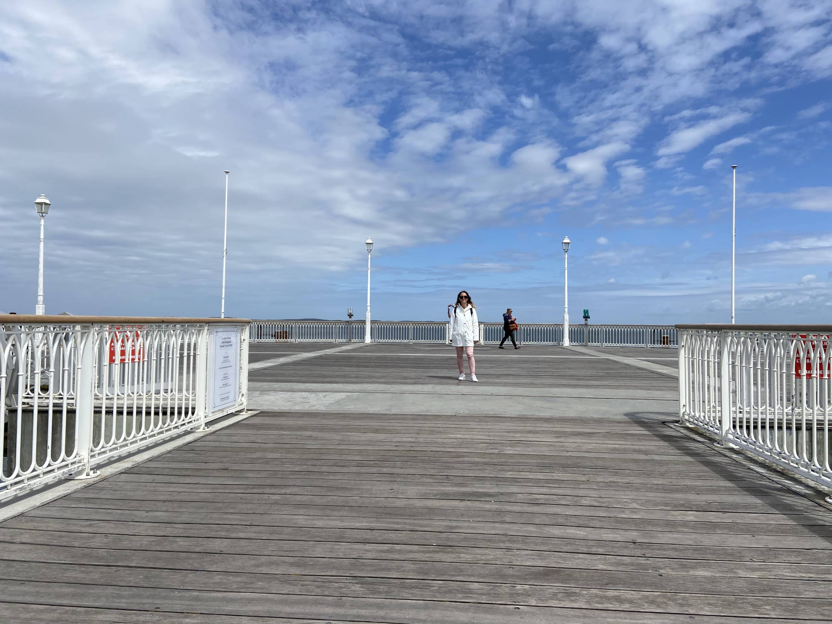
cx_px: 416
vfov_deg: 53.1
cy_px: 312
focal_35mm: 26
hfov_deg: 67.3
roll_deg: -0.9
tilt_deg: +1.2
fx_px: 625
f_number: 1.8
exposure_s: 1/6061
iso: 32
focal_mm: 4.25
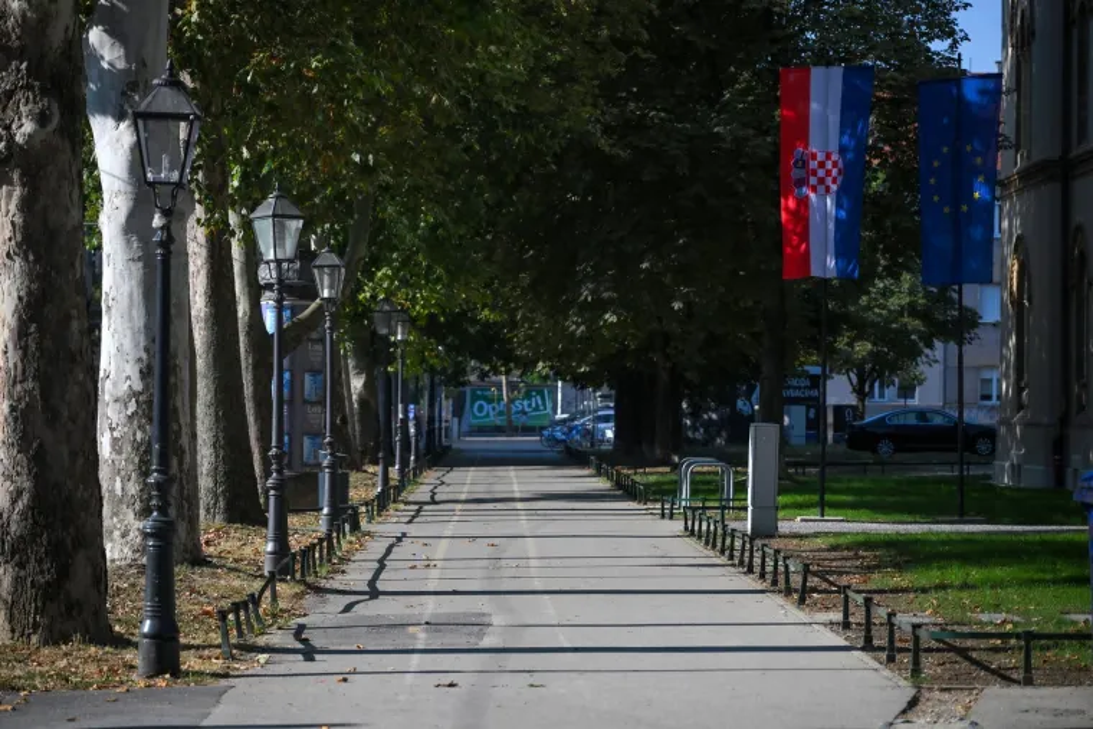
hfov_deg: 17.1
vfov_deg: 11.4
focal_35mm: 120
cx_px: 546
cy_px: 364
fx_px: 3644
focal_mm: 120
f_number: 4
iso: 500
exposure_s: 1/6400
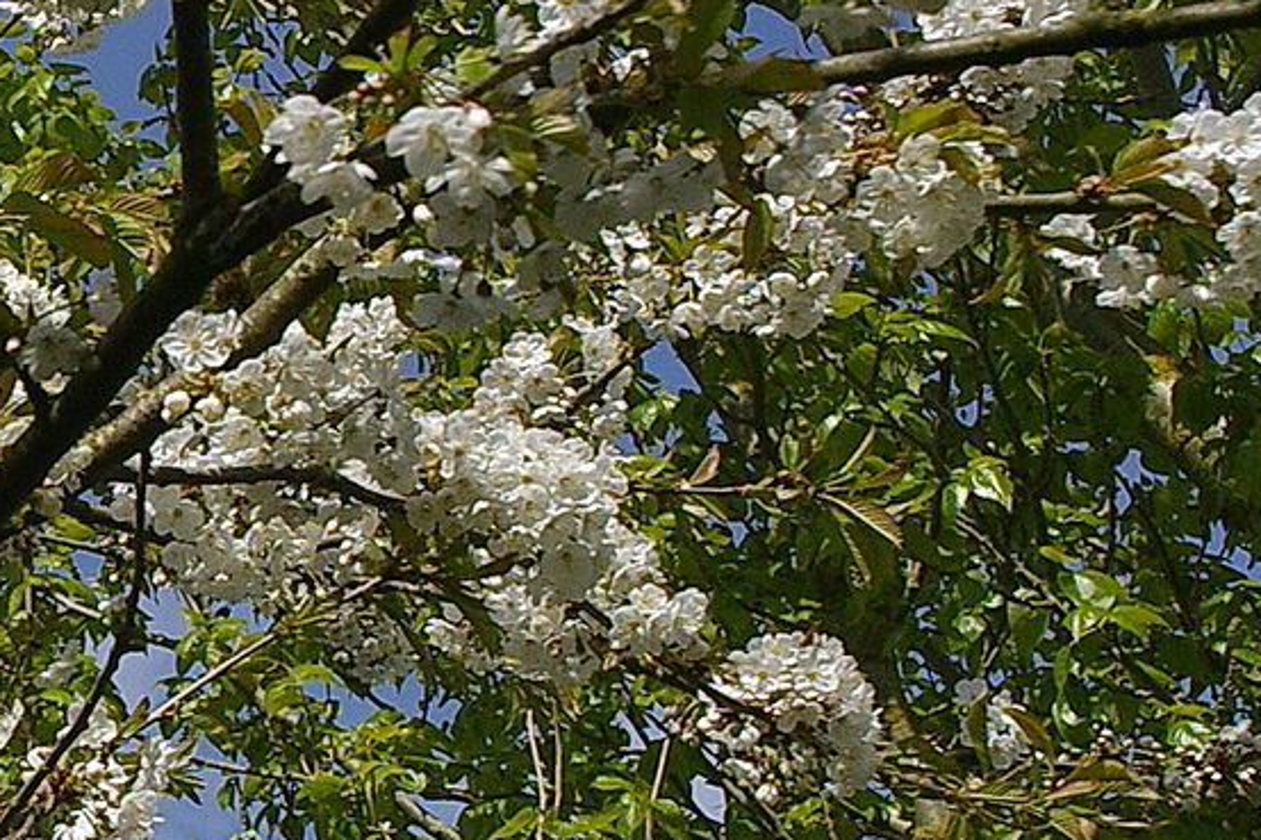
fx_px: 5462
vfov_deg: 8.8
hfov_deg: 12.5
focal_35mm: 156
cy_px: 492
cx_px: -646
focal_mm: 30
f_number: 9.5
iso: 200
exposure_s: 1/750
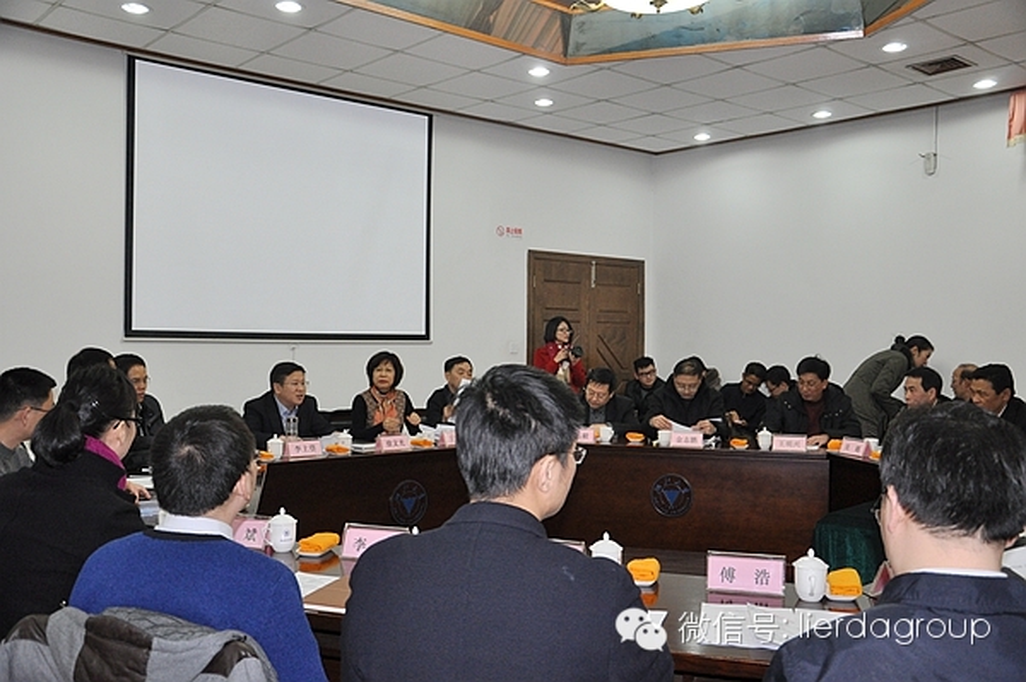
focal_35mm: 33
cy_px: 341
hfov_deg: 57.3
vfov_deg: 39.9
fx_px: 940
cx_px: 513
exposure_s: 1/60
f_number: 3.8
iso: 800
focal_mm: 22
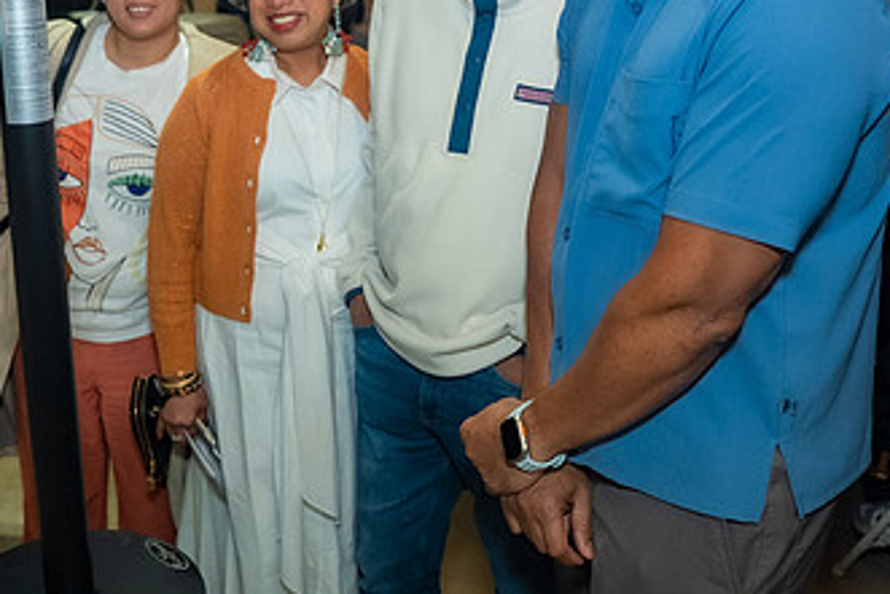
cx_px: 371
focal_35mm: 42
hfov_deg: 46.2
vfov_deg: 30.7
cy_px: 77
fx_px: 1039
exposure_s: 1/160
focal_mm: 24
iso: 1000
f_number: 3.2
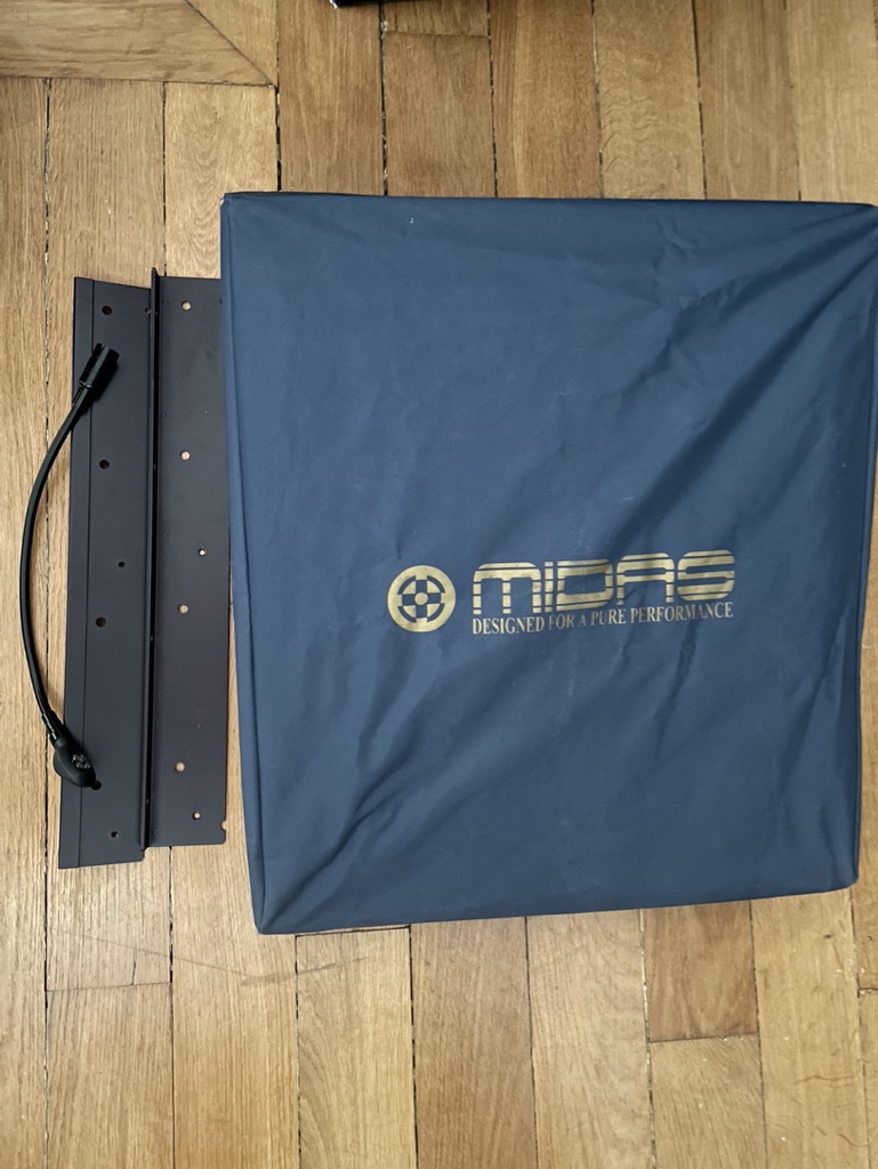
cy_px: 584
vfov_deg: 67.3
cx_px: 439
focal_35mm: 26
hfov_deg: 53.1
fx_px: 879
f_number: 1.6
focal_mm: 4.2
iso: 500
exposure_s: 1/13
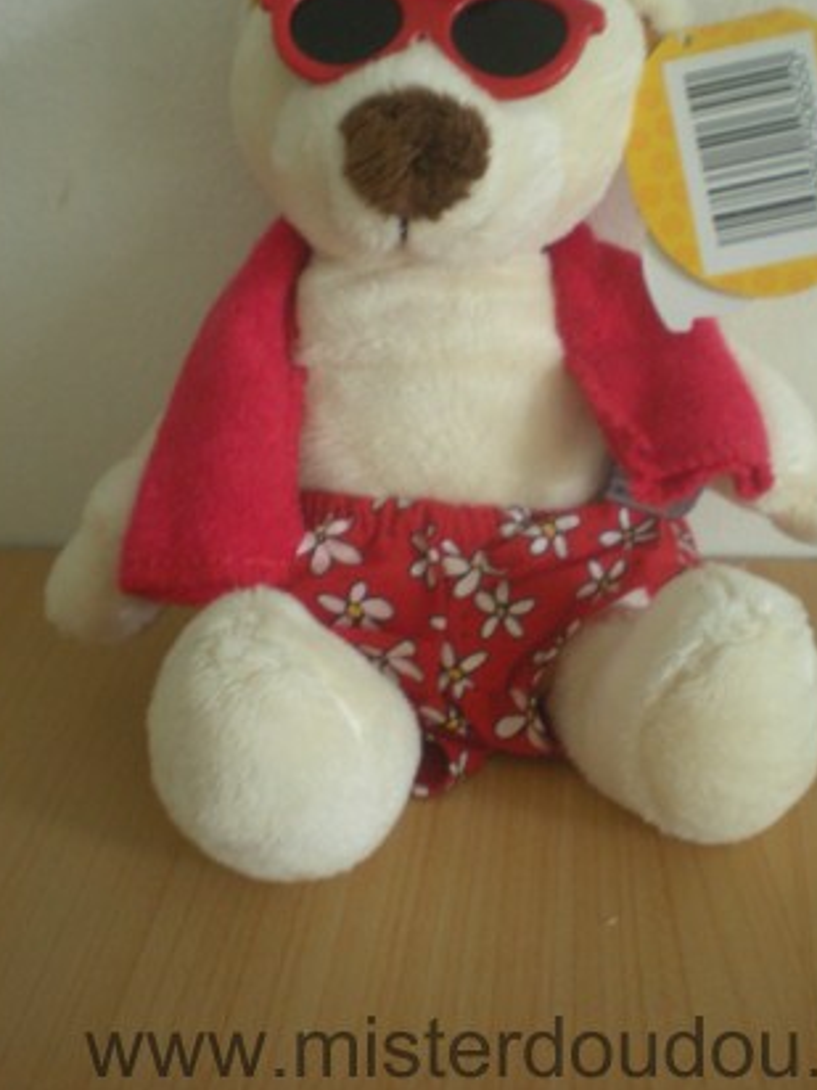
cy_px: 413
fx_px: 1511
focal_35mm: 48
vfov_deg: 39.4
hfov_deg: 30.2
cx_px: 479
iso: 200
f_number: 3.1
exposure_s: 1/16.4
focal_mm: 6.3
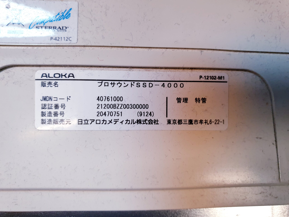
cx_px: 144
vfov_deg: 53.1
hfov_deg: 67.3
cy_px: 108
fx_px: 217
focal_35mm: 26
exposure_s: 1/50
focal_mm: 4.3
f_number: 2.4
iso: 160
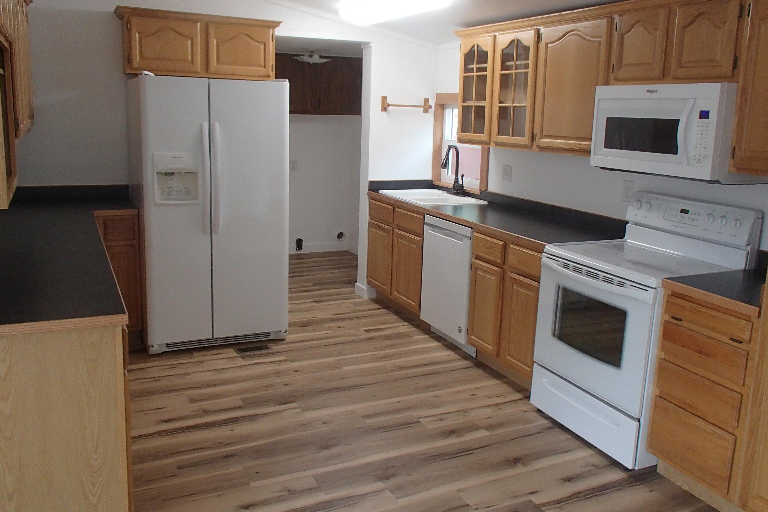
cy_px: 236
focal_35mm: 31
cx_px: 394
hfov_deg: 60.3
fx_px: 661
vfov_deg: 42.3
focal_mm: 5
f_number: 3.9
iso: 250
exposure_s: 1/30
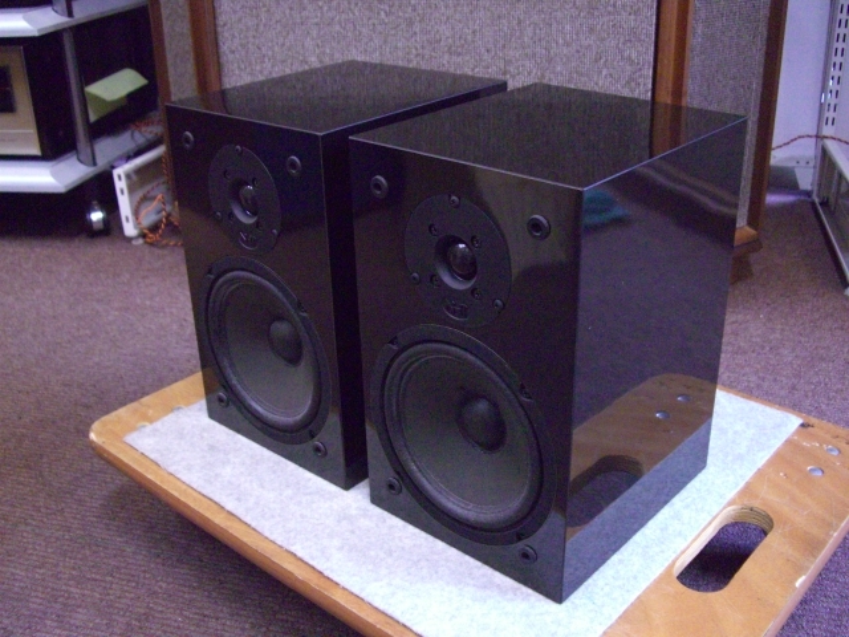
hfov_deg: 49.0
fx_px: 932
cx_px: 424
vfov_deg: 37.7
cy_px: 318
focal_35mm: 38
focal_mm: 7.9
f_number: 2.8
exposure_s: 1/60
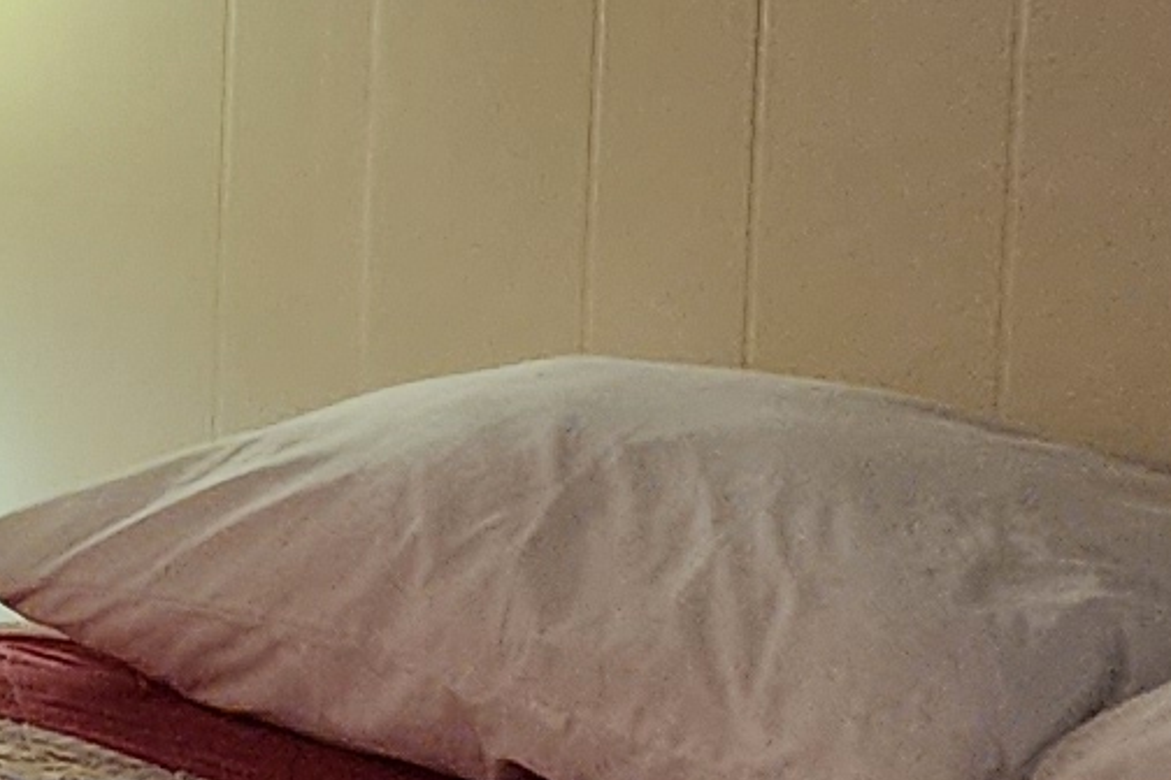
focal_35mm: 190
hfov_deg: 9.2
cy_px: -327
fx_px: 6180
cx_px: -2066
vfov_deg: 7.1
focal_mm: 6.4
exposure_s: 1/120
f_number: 1.8
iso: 500
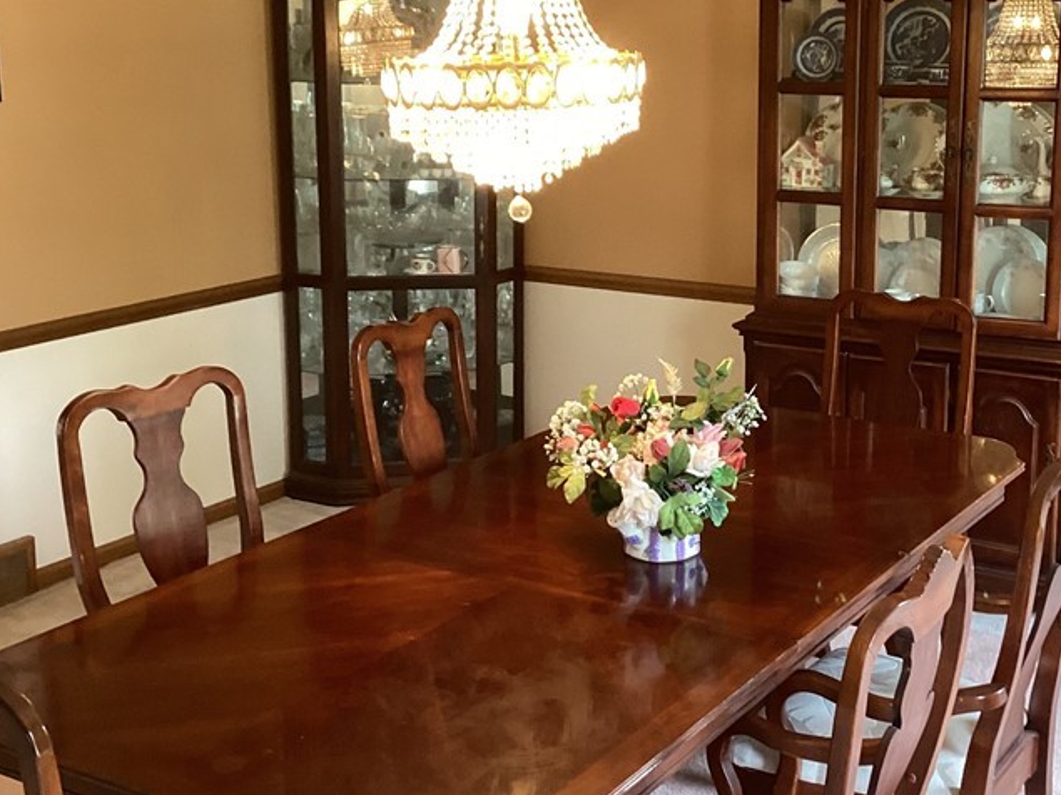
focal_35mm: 50
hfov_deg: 37.7
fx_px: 1532
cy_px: 334
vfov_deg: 29.1
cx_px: 718
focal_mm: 3.3
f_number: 2.4
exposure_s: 1/50
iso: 125
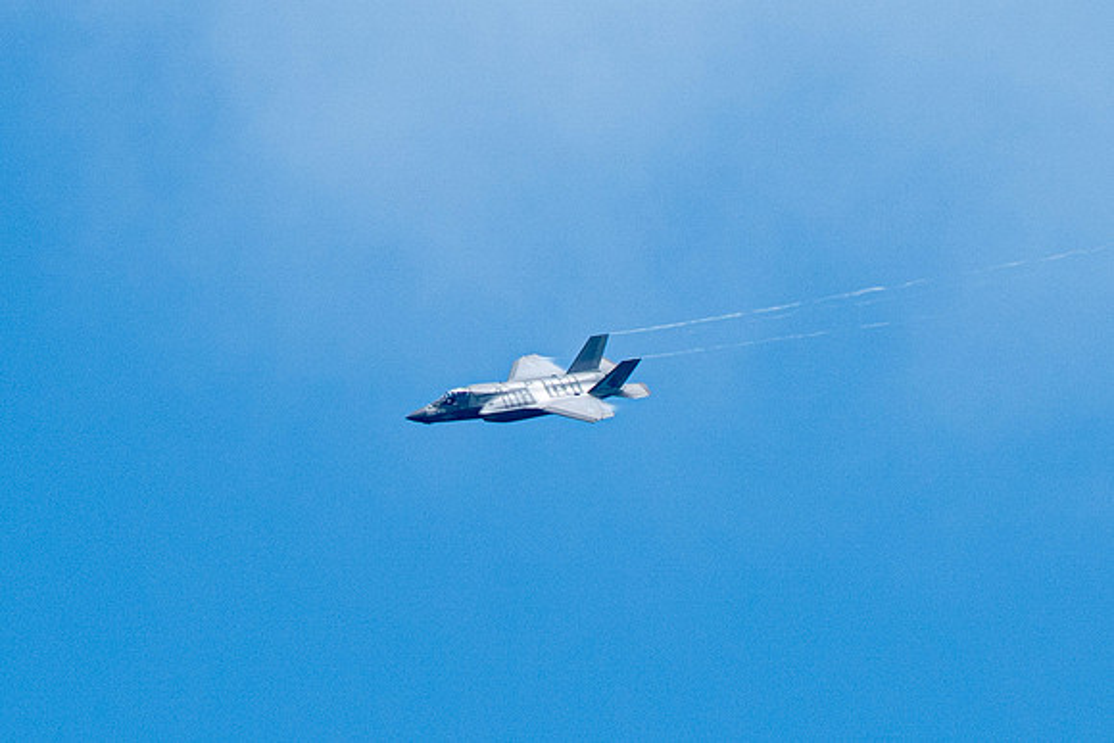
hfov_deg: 1.8
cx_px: 518
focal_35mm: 1130
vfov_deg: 1.2
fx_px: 34969
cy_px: 288
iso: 640
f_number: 10
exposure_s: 1/1250
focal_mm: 400
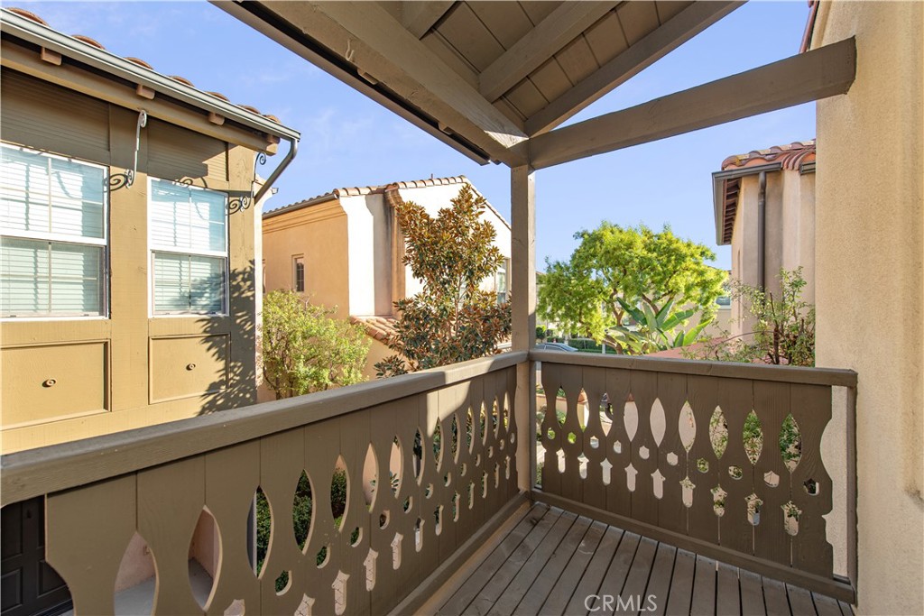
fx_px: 359
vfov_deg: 81.2
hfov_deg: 104.2
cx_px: 462
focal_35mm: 14
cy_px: 308
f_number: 5.6
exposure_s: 1/125
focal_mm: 14
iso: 100
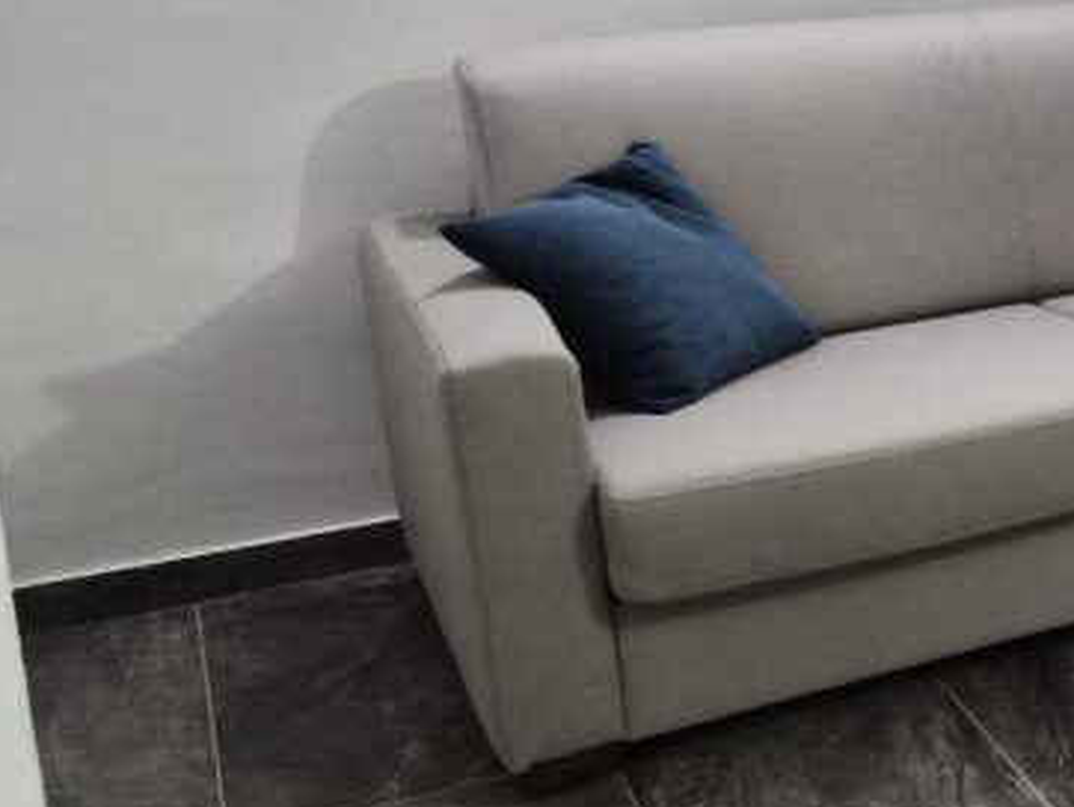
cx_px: 1510
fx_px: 2018
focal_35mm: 65
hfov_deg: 24.6
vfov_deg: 22.4
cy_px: 208
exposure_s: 1/100
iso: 1000
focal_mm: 5.4
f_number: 1.8
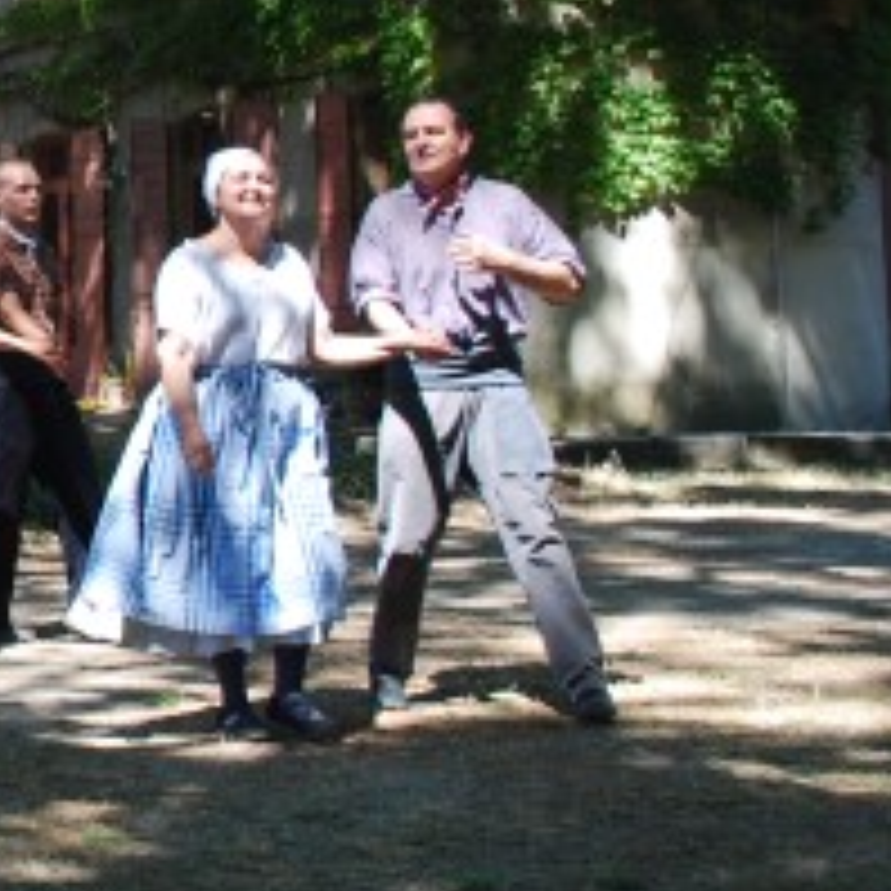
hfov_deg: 17.3
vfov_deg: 18.9
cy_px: 169
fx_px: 2650
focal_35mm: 91
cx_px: -423
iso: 110
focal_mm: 22
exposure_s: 1/125
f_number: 5.6
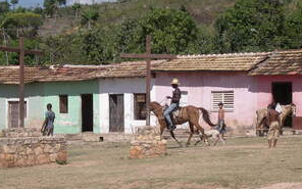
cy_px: 112
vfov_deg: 9.6
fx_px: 1128
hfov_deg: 15.2
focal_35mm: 137
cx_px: 173
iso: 80
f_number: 7.2
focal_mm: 20.4
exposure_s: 1/320
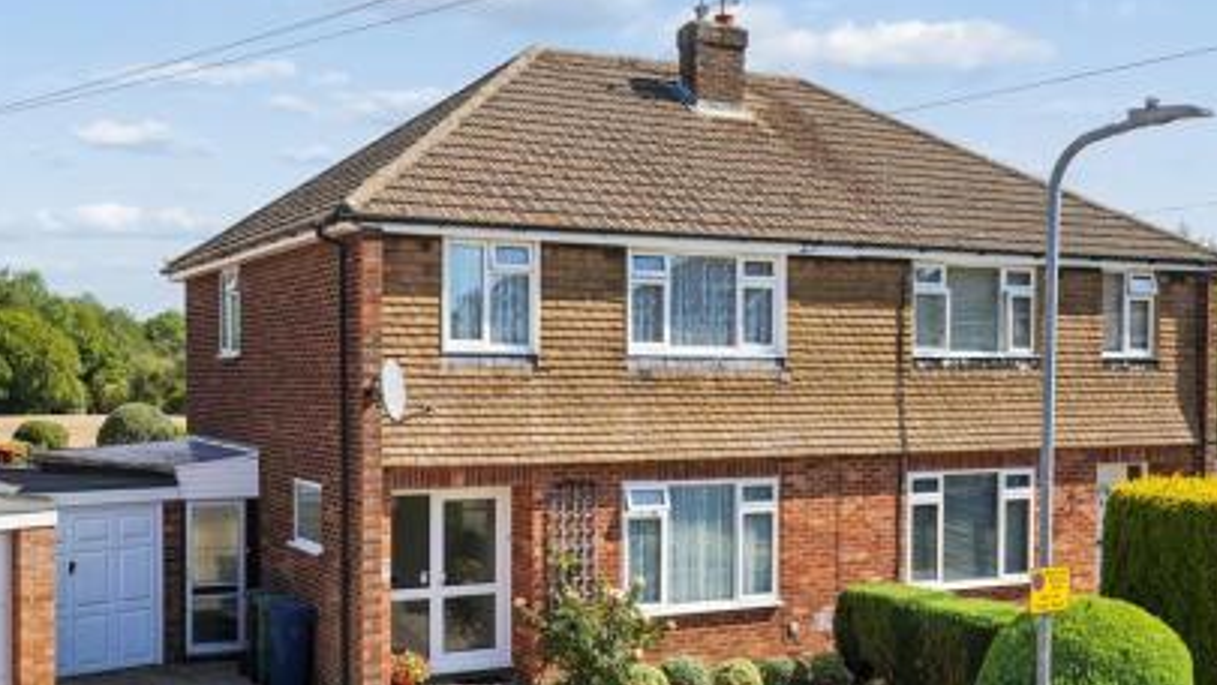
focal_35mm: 43
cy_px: 443
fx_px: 1388
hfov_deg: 47.3
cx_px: 551
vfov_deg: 27.6
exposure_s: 1/1250
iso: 500
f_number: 8
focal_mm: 35
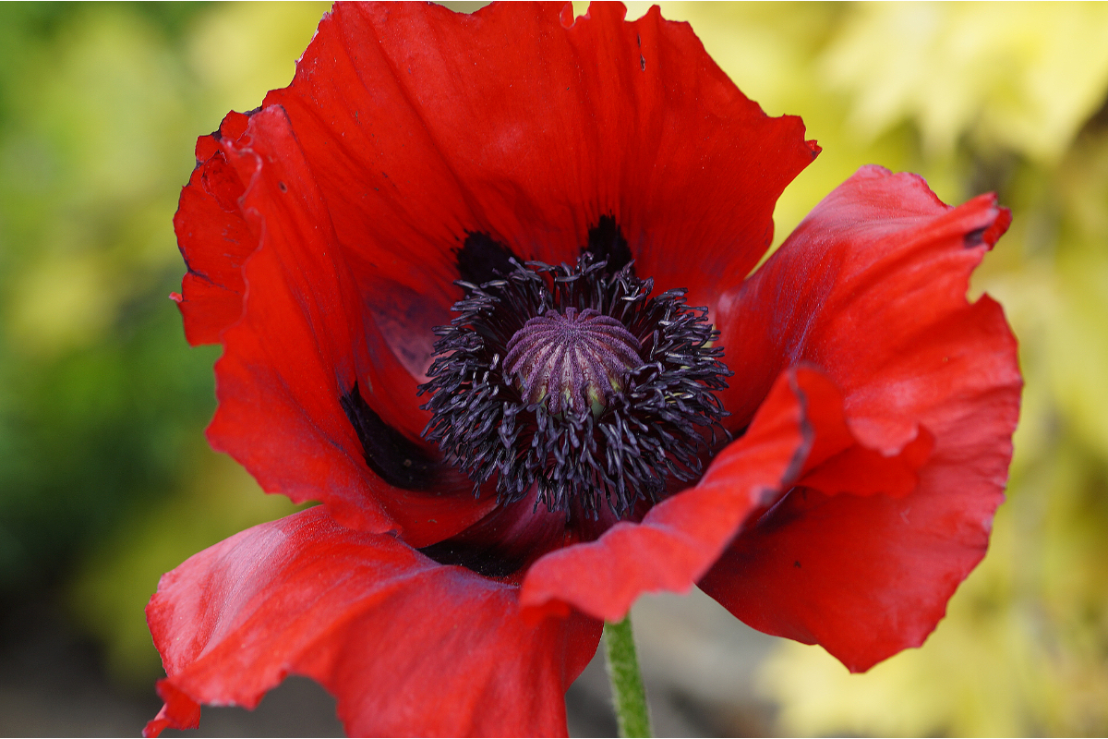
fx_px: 4616
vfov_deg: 9.1
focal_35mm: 150
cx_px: 554
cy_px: 370
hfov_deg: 13.7
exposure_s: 1/160
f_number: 4
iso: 100
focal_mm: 100
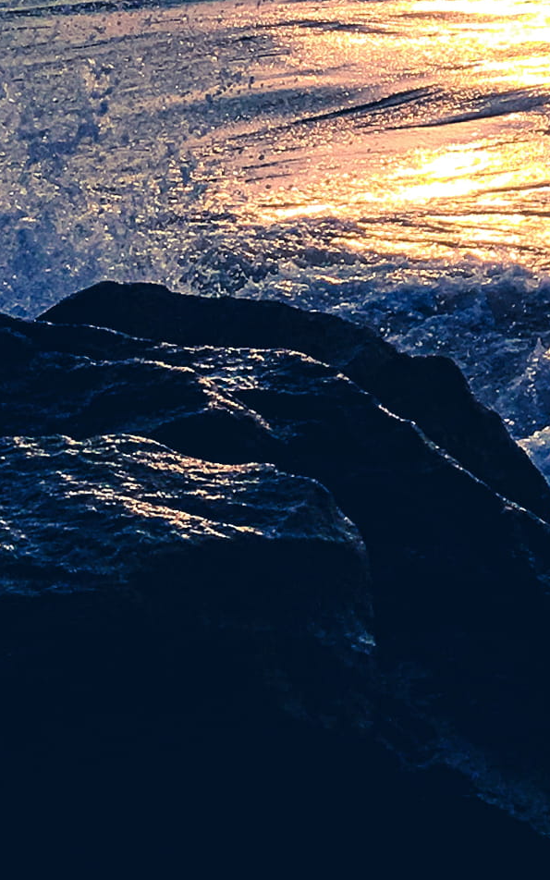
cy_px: -206
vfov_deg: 15.8
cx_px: 1256
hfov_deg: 9.4
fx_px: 3046
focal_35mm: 127
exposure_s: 1/2653
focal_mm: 4.15
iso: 25
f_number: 2.2
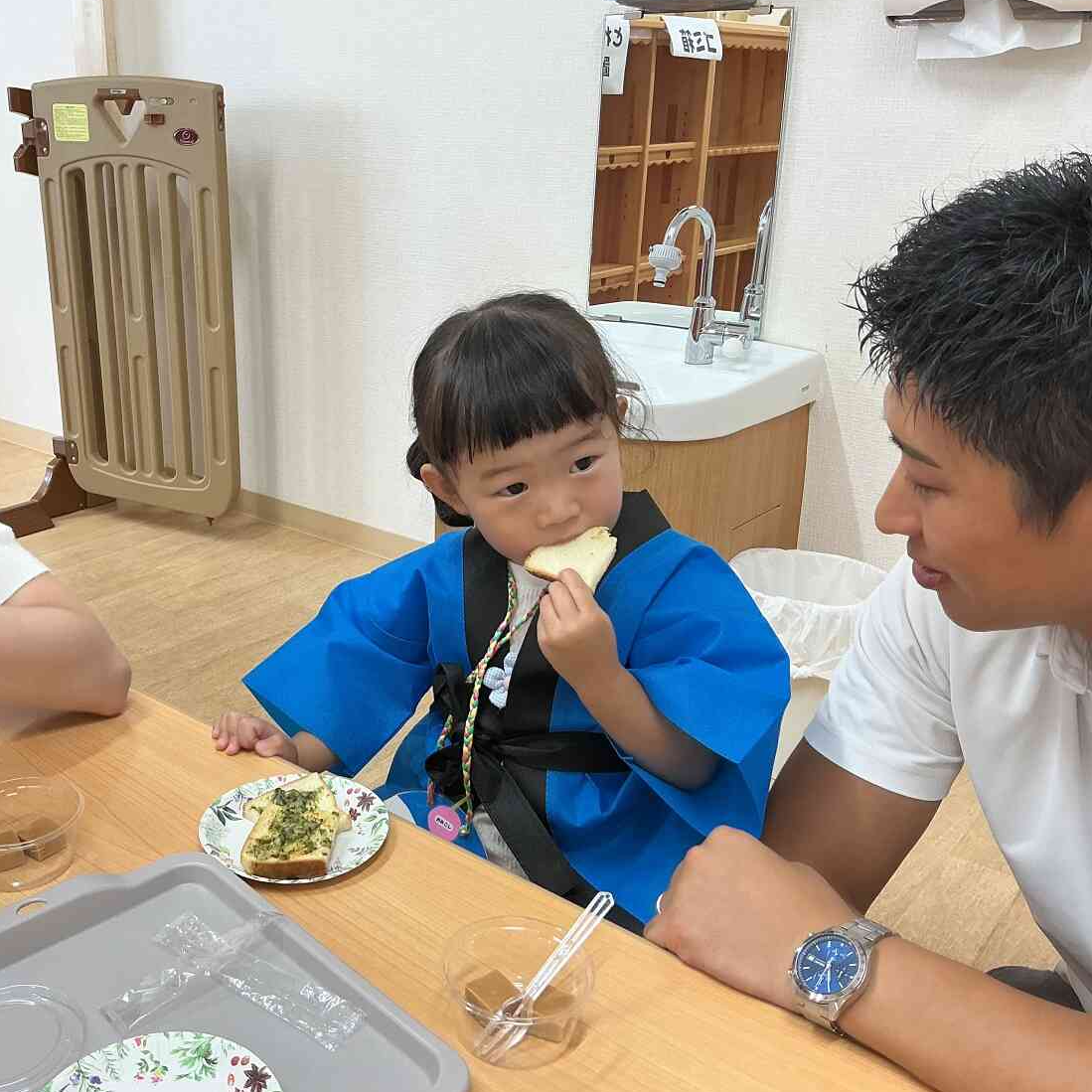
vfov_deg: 47.2
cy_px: 544
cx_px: 392
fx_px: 1249
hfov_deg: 46.7
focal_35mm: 35
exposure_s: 1/50
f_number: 1.8
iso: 50
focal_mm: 3
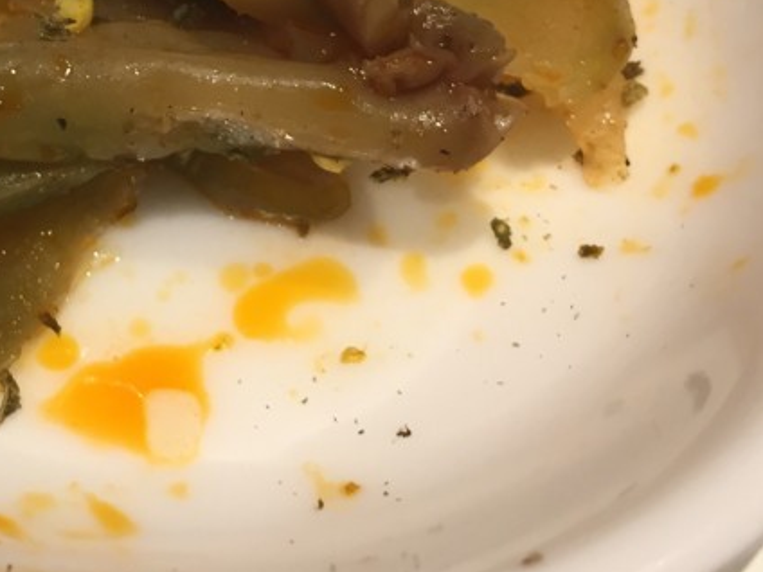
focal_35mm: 70
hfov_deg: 27.2
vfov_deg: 20.2
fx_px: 1543
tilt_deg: -50.0
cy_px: -25
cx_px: 151
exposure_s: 1/30
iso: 64
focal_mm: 4.15
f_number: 2.2
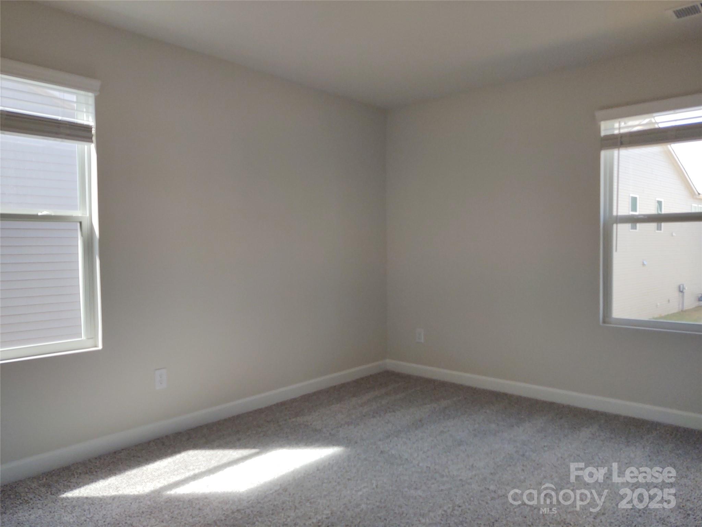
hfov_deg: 65.3
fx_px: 548
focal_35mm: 27
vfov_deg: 51.4
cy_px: 264
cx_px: 351
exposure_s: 1/571
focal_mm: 4.75
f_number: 1.7
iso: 100
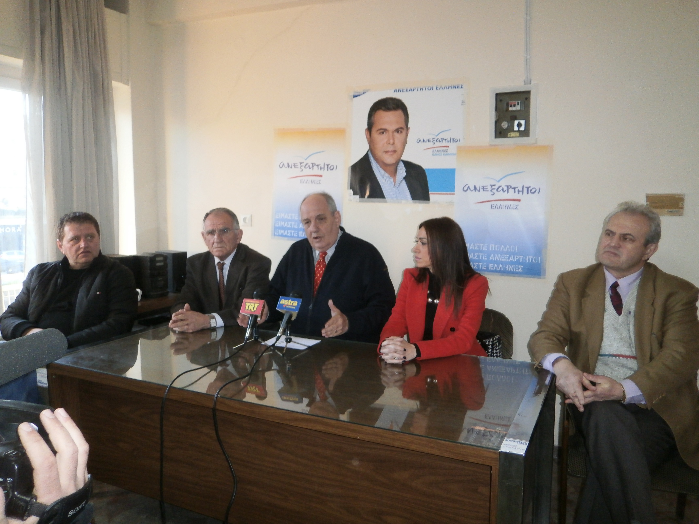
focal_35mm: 26
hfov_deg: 67.3
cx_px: 350
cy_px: 262
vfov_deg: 53.1
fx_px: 525
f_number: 2.8
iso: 200
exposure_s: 1/30
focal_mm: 4.7
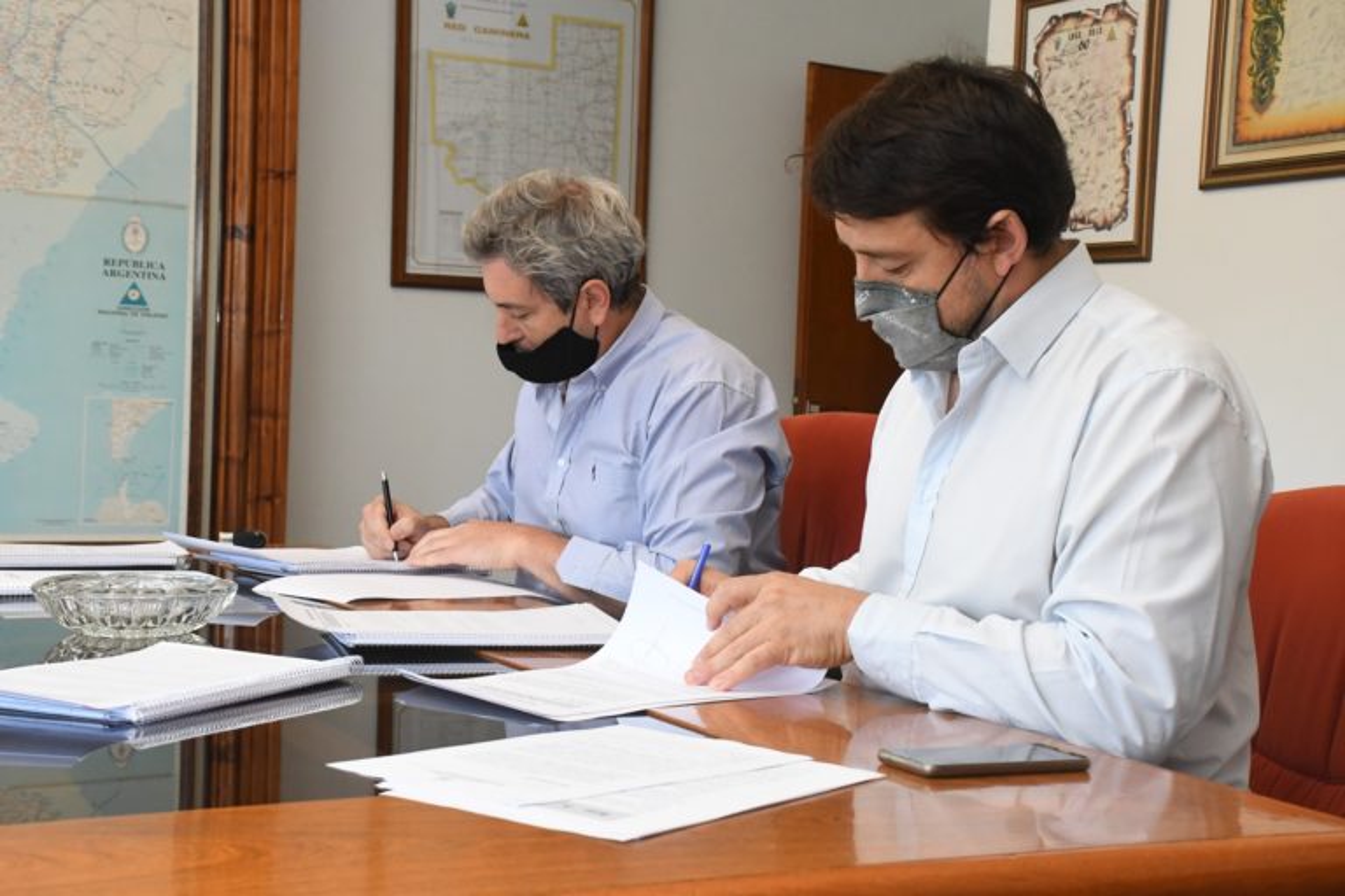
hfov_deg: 37.9
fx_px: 1961
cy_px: 448
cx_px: 672
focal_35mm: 52
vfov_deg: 25.8
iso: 3200
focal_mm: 35
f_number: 8
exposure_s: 1/250
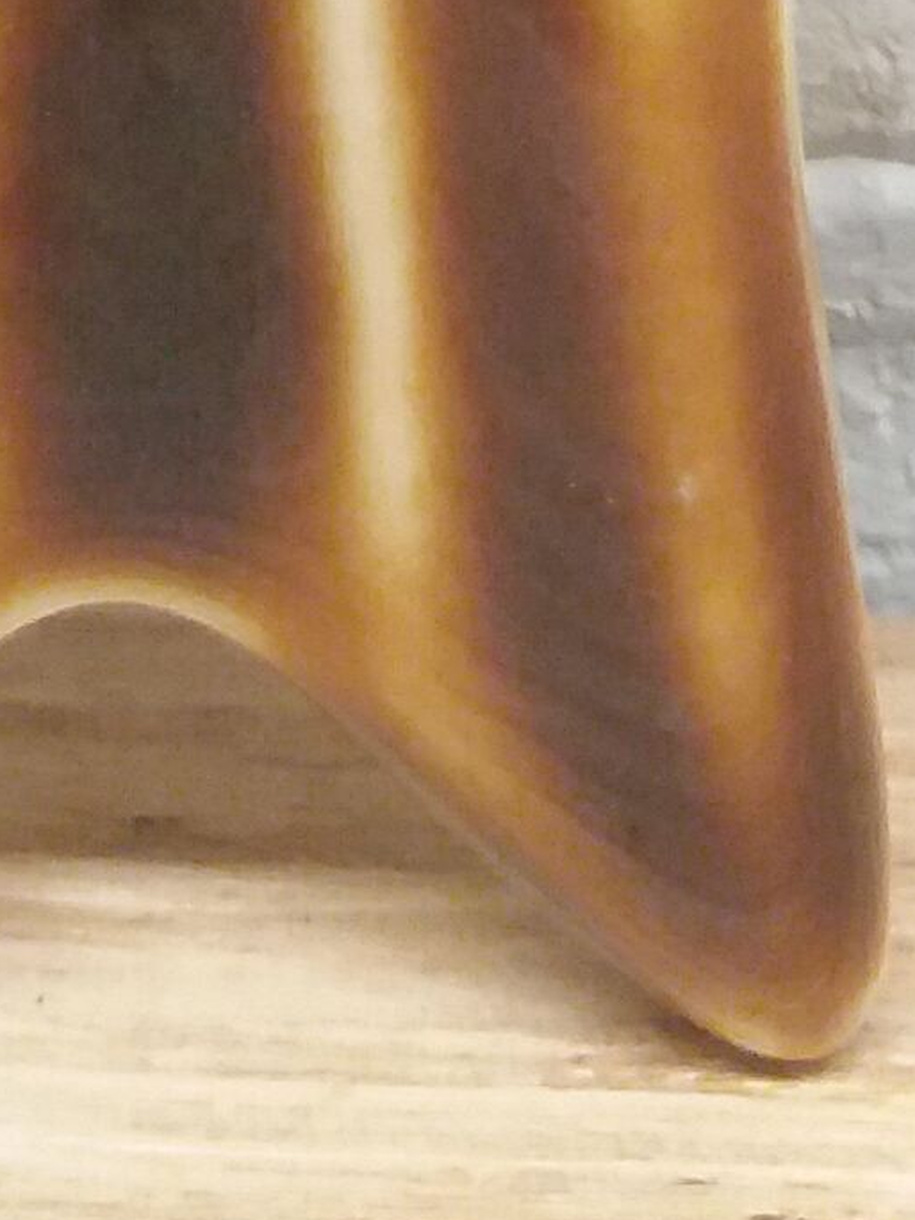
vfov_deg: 9.4
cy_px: -2379
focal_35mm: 169
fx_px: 5956
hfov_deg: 8.7
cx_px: 14
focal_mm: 3.7
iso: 200
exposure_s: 1/50
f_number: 1.9
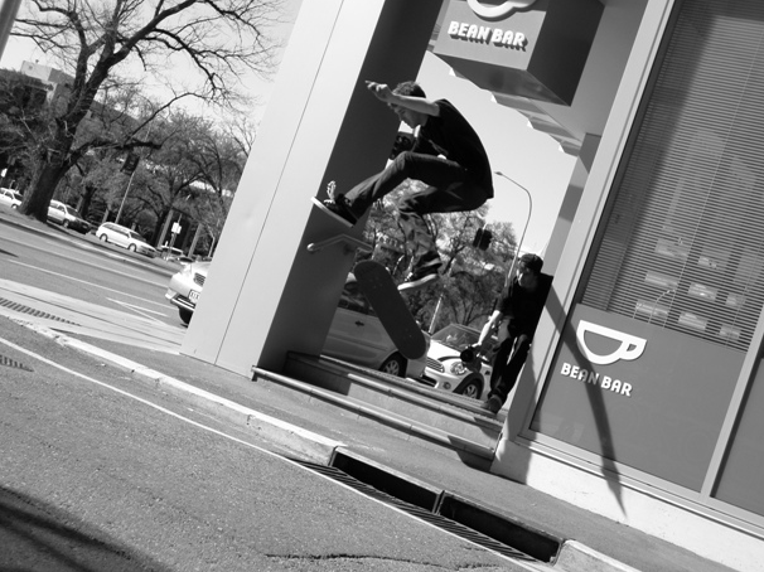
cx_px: 385
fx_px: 1235
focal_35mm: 56
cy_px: 275
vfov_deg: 26.1
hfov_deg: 34.4
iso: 80
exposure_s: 1/400
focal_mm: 9.5
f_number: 4
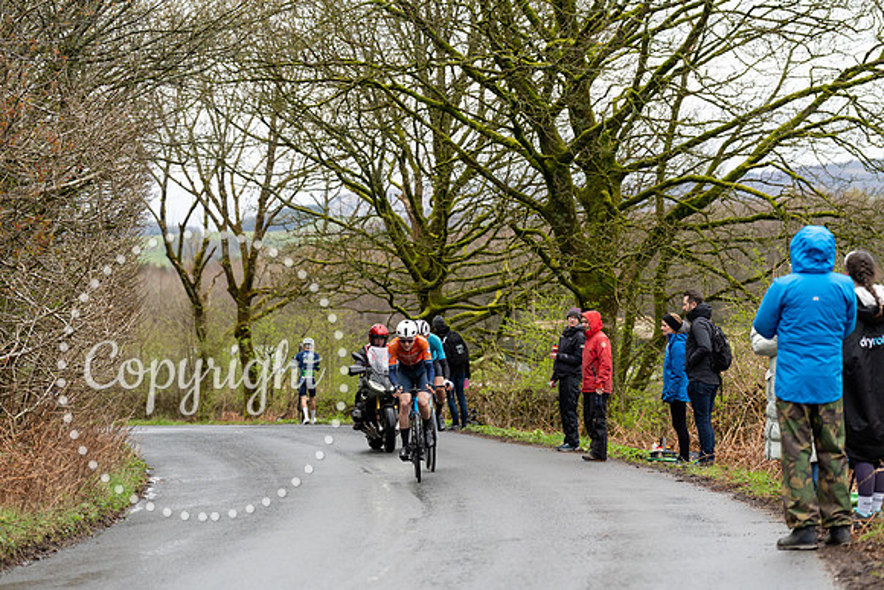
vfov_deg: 11.2
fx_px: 2996
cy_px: 295
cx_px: 442
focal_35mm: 122
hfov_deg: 16.8
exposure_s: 1/1000
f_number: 3.5
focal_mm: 122
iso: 800
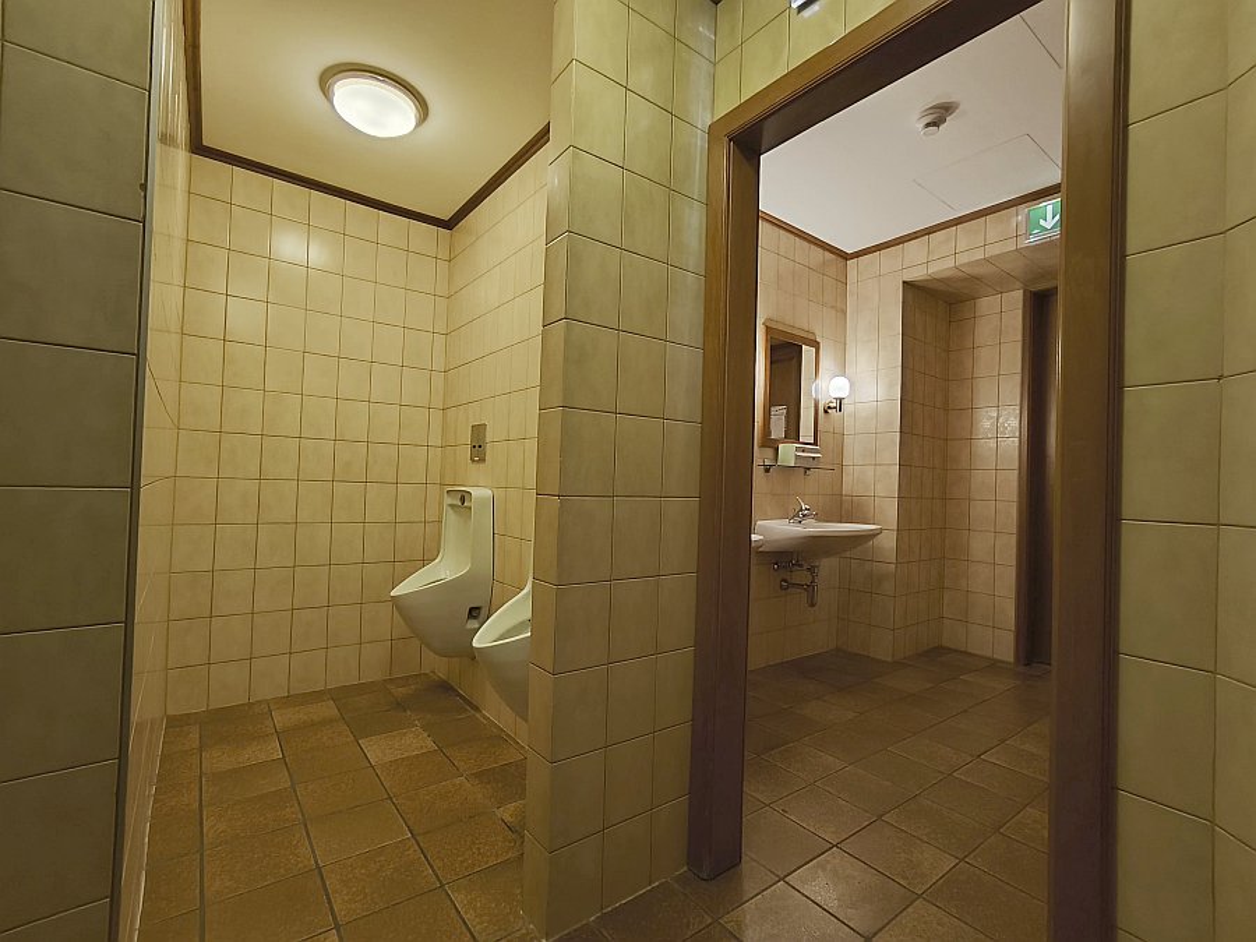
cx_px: 628
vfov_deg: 78.1
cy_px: 471
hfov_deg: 94.5
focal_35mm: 16
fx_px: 581
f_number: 2.2
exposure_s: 1/20
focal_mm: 1.65
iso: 800
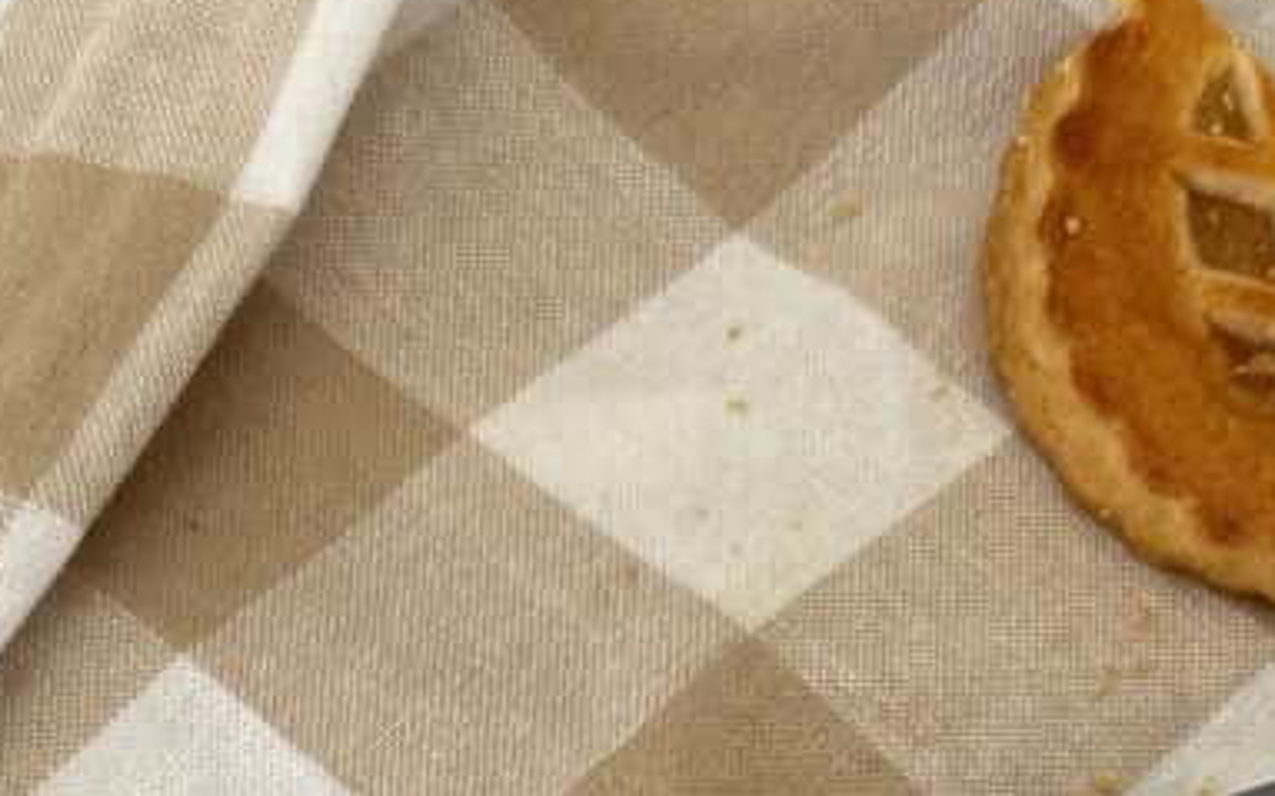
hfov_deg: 20.3
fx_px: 3543
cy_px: 1602
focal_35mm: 102
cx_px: 350
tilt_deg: -71.0
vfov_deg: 11.5
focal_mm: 6.76
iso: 80
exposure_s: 1/1812
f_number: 1.78
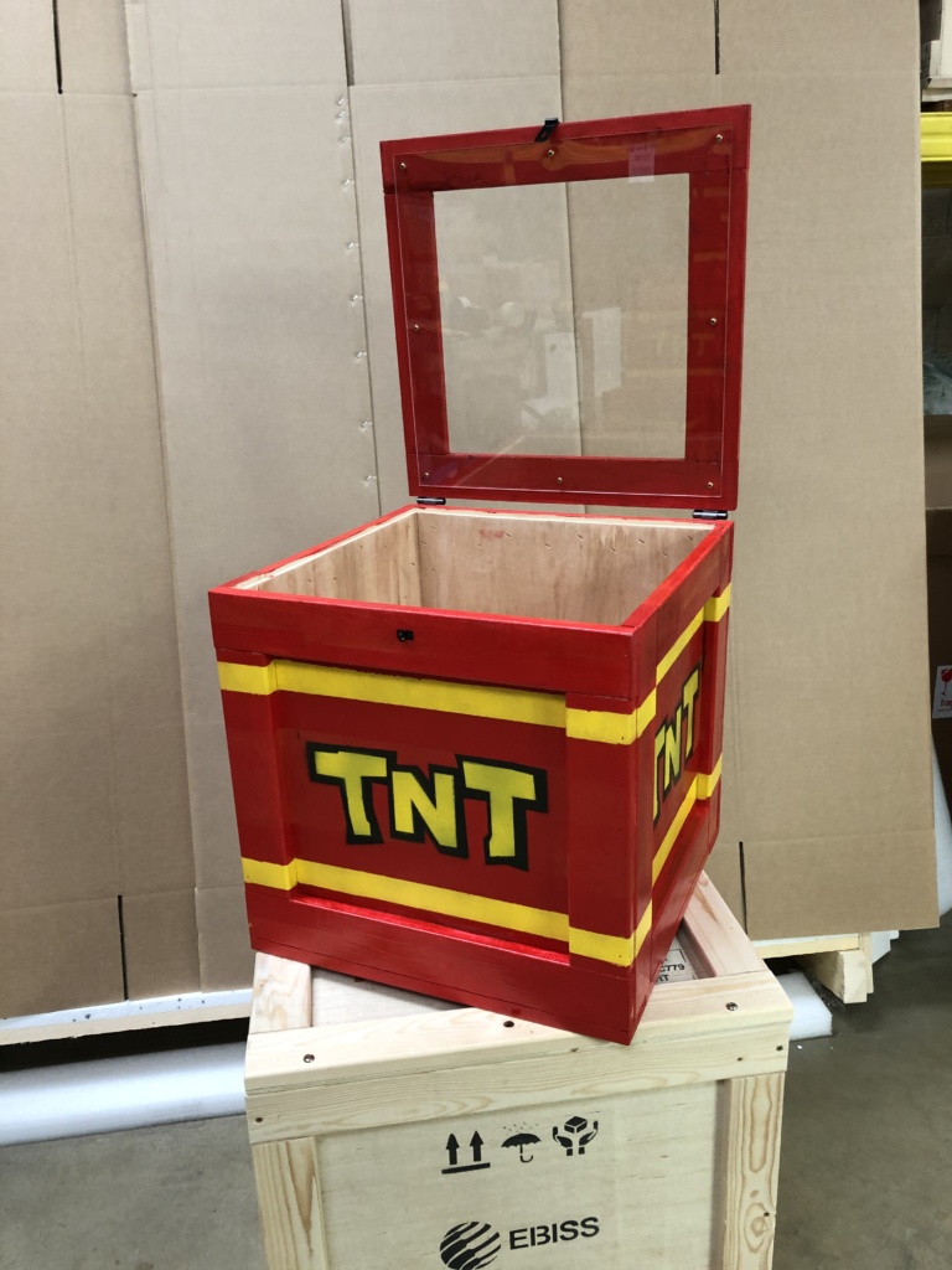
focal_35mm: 28
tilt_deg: -16.9
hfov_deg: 49.7
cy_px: 635
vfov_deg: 63.4
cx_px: 476
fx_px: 1027
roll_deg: +0.9
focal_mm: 3.99
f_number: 1.8
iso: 64
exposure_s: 1/17
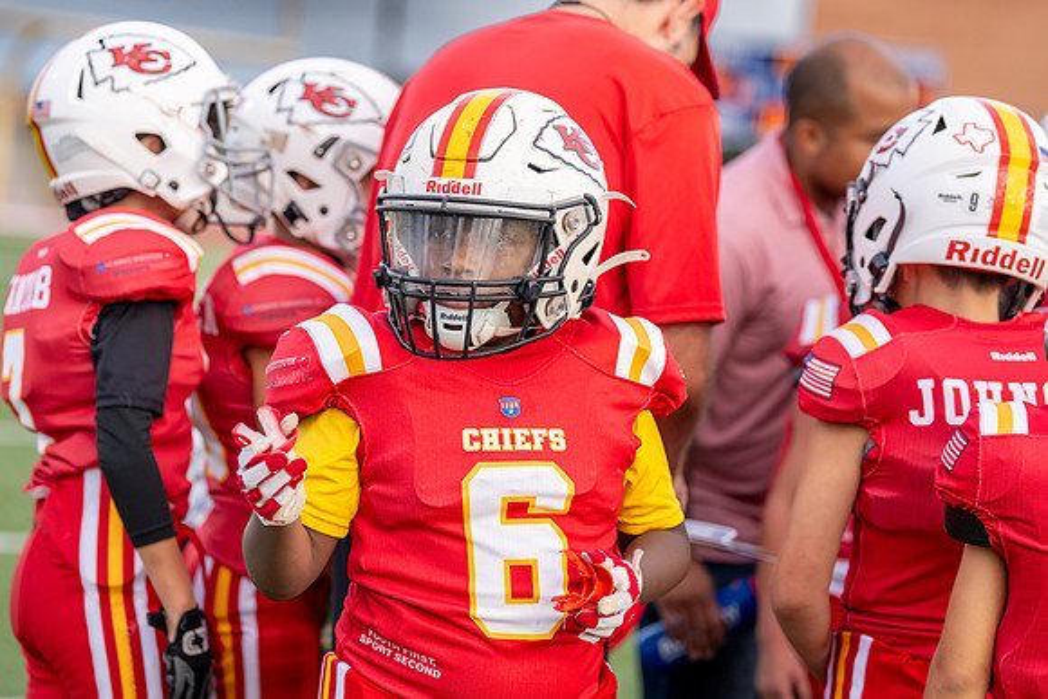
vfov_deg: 10.2
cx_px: 453
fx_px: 3914
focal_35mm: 134
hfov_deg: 15.2
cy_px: 302
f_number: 2.8
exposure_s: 1/2500
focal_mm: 116
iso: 400
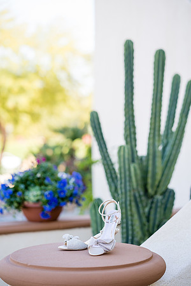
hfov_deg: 16.1
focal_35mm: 85
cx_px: 96
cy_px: 143
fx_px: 676
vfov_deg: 23.9
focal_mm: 85
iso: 100
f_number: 2.8
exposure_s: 1/200
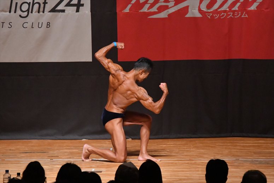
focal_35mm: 285
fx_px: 2168
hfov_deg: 7.2
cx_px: 137
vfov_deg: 4.8
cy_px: 92
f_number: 5.6
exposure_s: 1/400
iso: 10000
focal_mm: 190
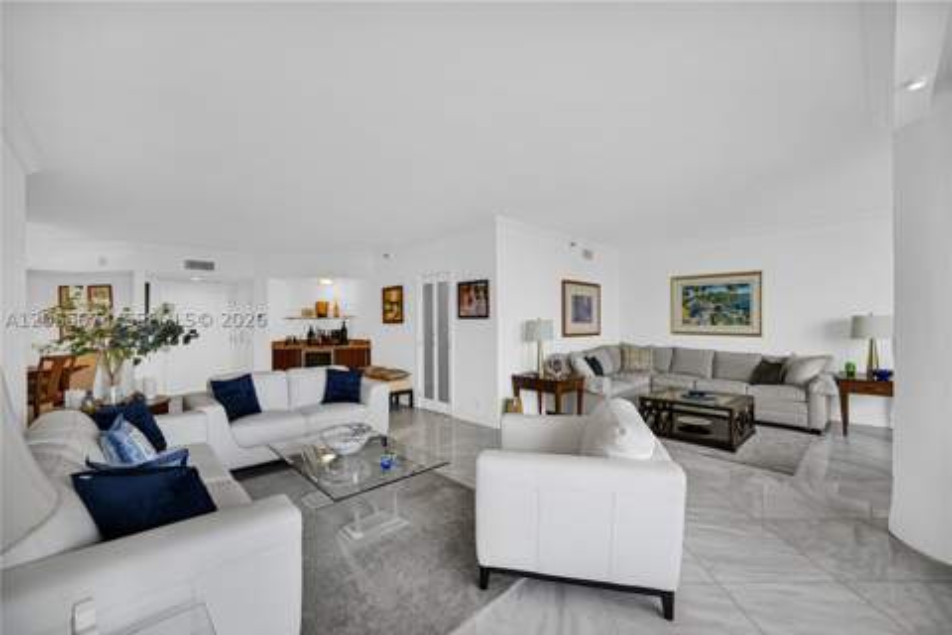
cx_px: 476
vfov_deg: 81.2
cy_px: 318
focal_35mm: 14
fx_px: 370
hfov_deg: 104.3
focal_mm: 14
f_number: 4
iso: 100
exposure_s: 1/60
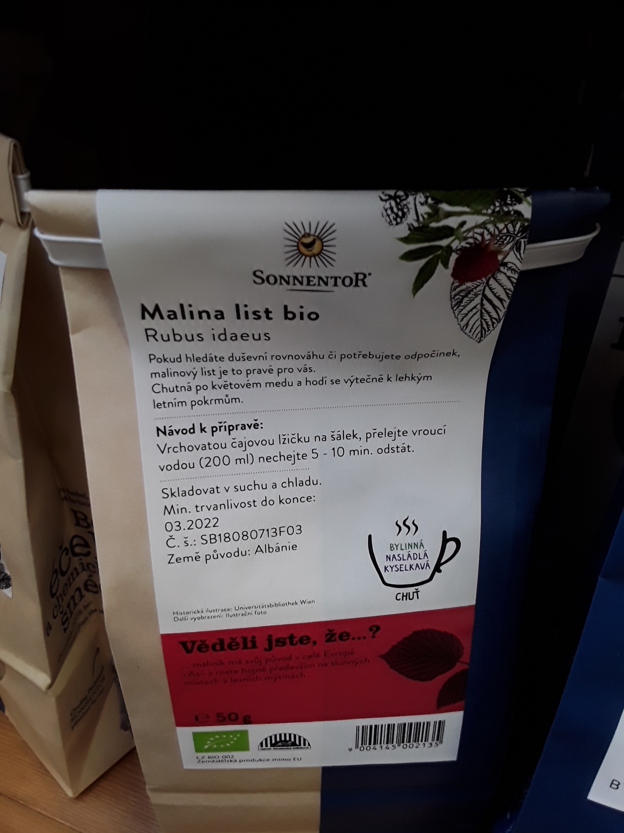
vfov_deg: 65.3
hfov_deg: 51.4
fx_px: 649
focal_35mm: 27
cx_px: 312
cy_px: 416
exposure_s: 1/33
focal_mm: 2.91
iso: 200
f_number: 1.9
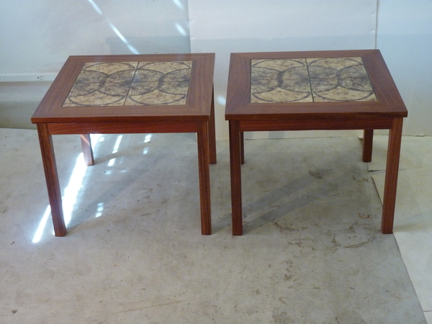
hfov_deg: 34.9
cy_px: 162
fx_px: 686
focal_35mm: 55
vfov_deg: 26.6
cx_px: 216
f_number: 3.9
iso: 400
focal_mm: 9.1
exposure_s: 1/20
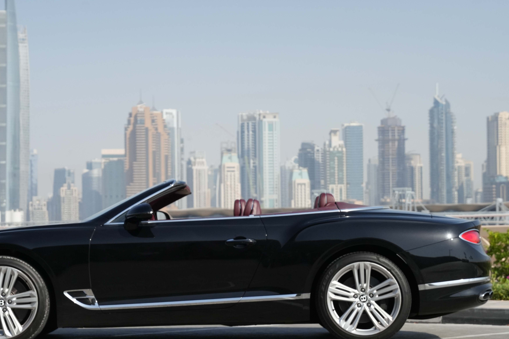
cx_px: 200
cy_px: 201
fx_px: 1499
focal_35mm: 106
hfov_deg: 19.3
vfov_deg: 12.9
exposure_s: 1/8000
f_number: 6.3
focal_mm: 70
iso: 1600
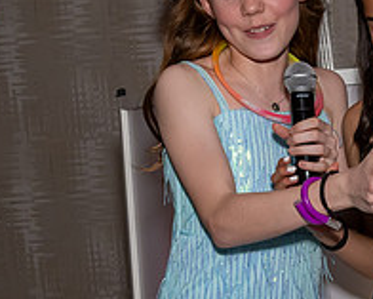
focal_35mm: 136
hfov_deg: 13.5
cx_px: 523
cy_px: 301
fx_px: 1502
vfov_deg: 11.2
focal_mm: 28
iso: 800
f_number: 7.1
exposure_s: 1/250
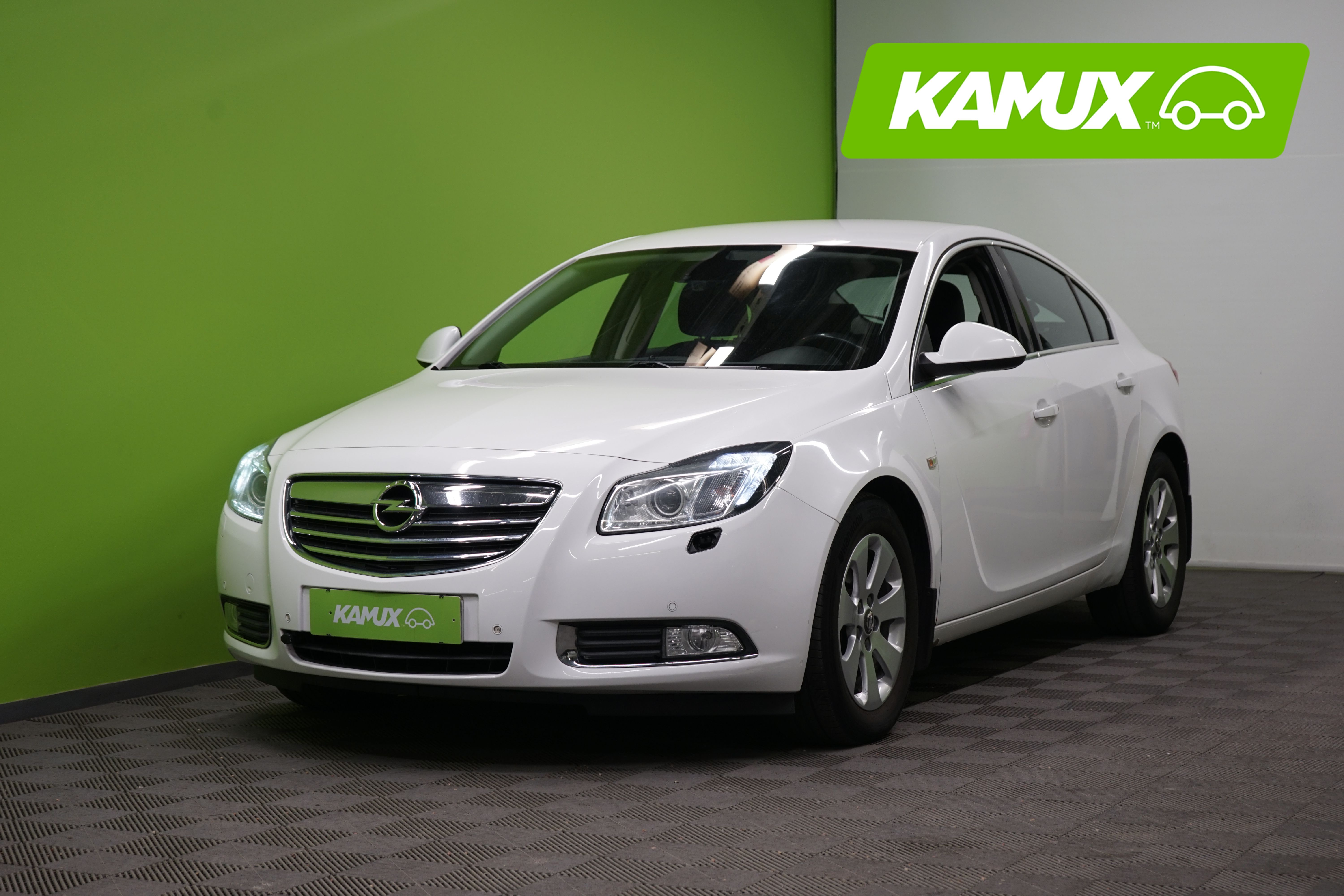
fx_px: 2426
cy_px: 448
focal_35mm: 65
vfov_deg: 20.9
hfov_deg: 31.0
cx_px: 672
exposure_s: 1/50
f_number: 5.6
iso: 320
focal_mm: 65
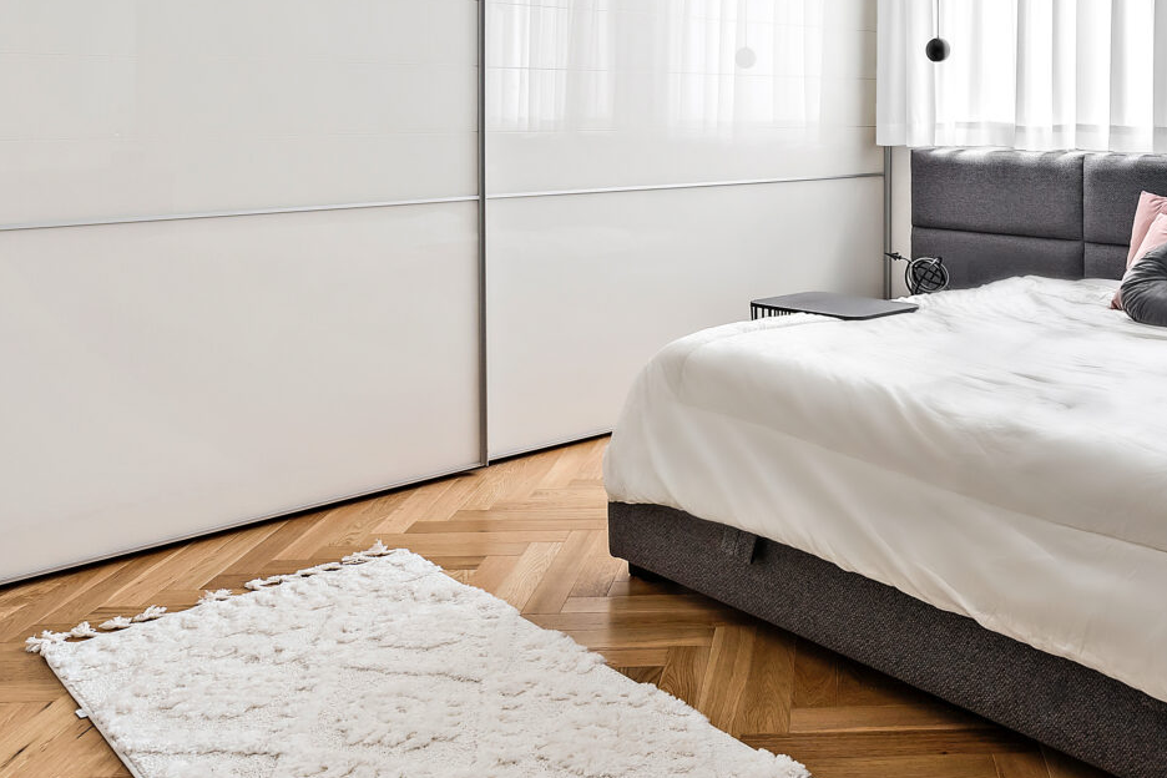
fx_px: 1134
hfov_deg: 51.7
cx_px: 896
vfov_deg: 36.1
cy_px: 117
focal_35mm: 35
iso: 320
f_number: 9
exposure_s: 1.3
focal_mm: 16
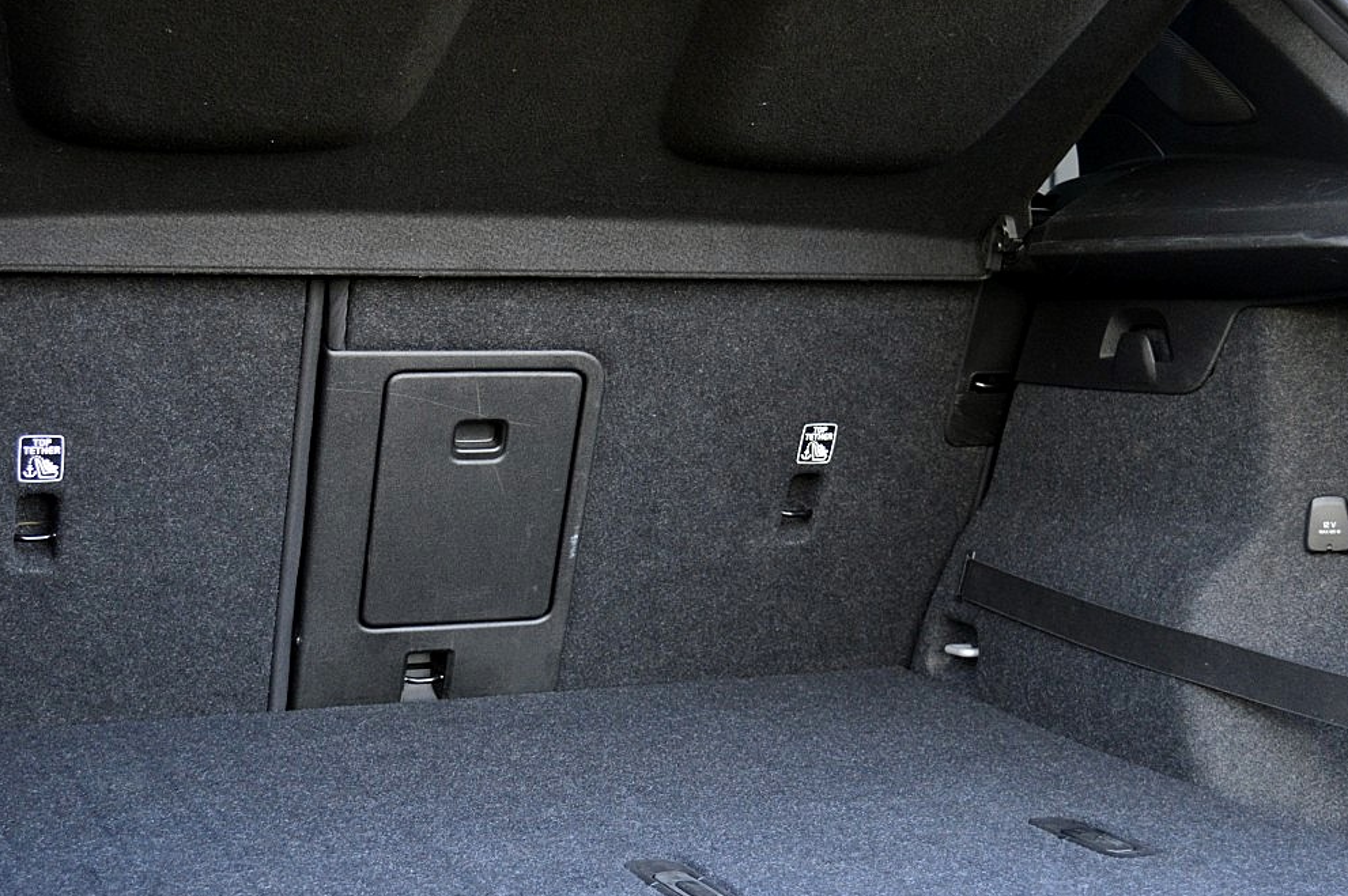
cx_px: 667
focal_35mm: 59
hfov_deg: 34.0
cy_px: 572
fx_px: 2207
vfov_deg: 22.9
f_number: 4
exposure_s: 1/60
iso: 800
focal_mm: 24
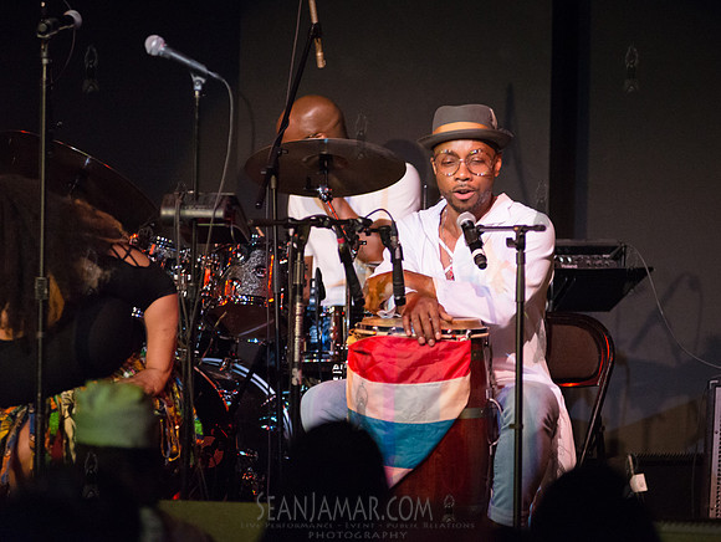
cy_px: 254
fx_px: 4435
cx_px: 431
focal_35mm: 213
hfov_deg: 9.3
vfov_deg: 7.0
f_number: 2.8
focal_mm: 185
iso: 4000
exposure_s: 1/200
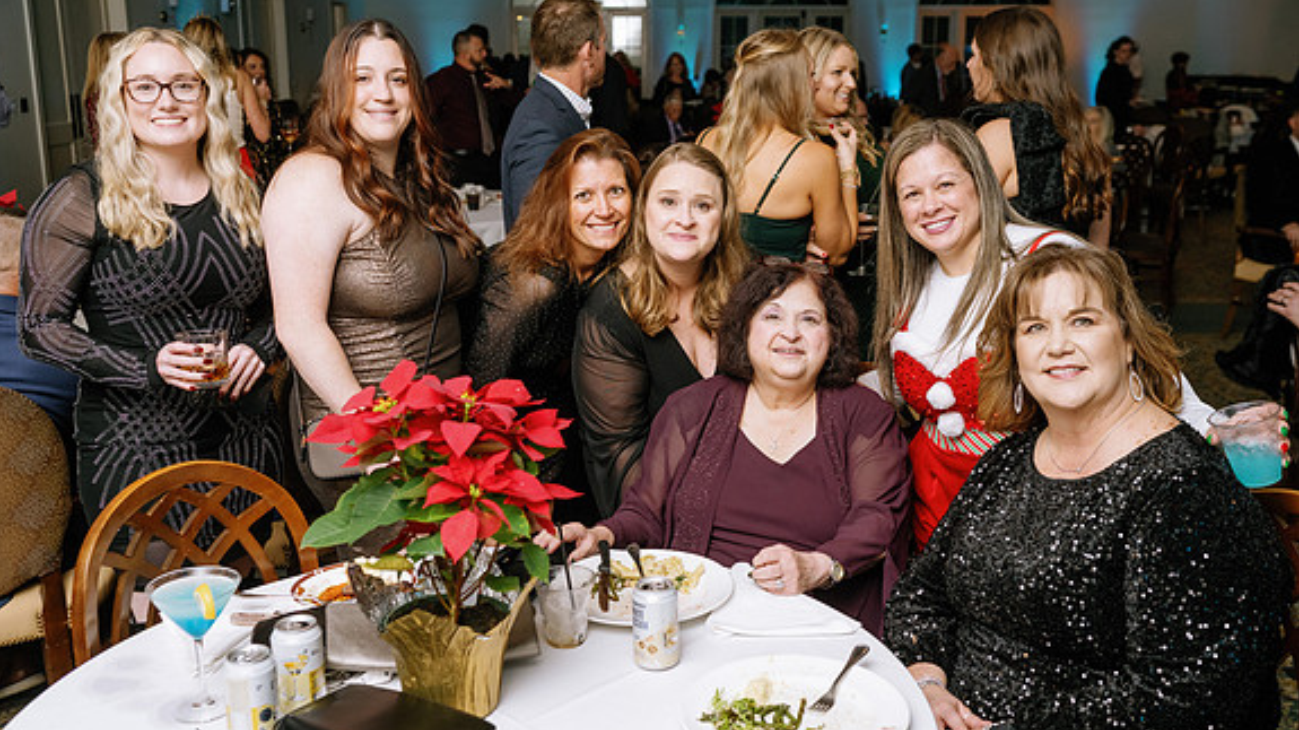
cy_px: 345
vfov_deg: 32.0
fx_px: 1274
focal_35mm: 37
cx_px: 646
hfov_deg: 54.0
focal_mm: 35
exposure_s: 1/100
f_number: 4
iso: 800
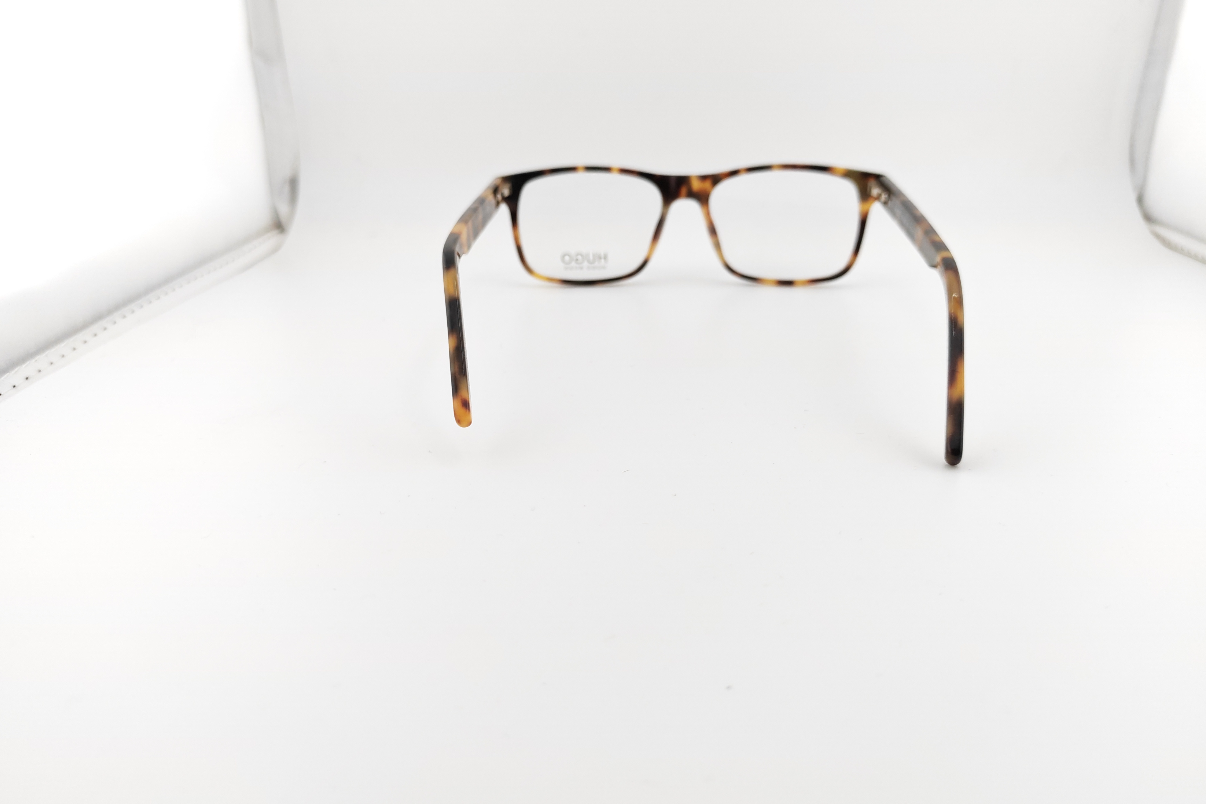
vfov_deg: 51.2
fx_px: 837
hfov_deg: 71.5
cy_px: 364
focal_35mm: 25
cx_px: 603
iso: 1000
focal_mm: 6.12
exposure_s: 1/400
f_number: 1.9
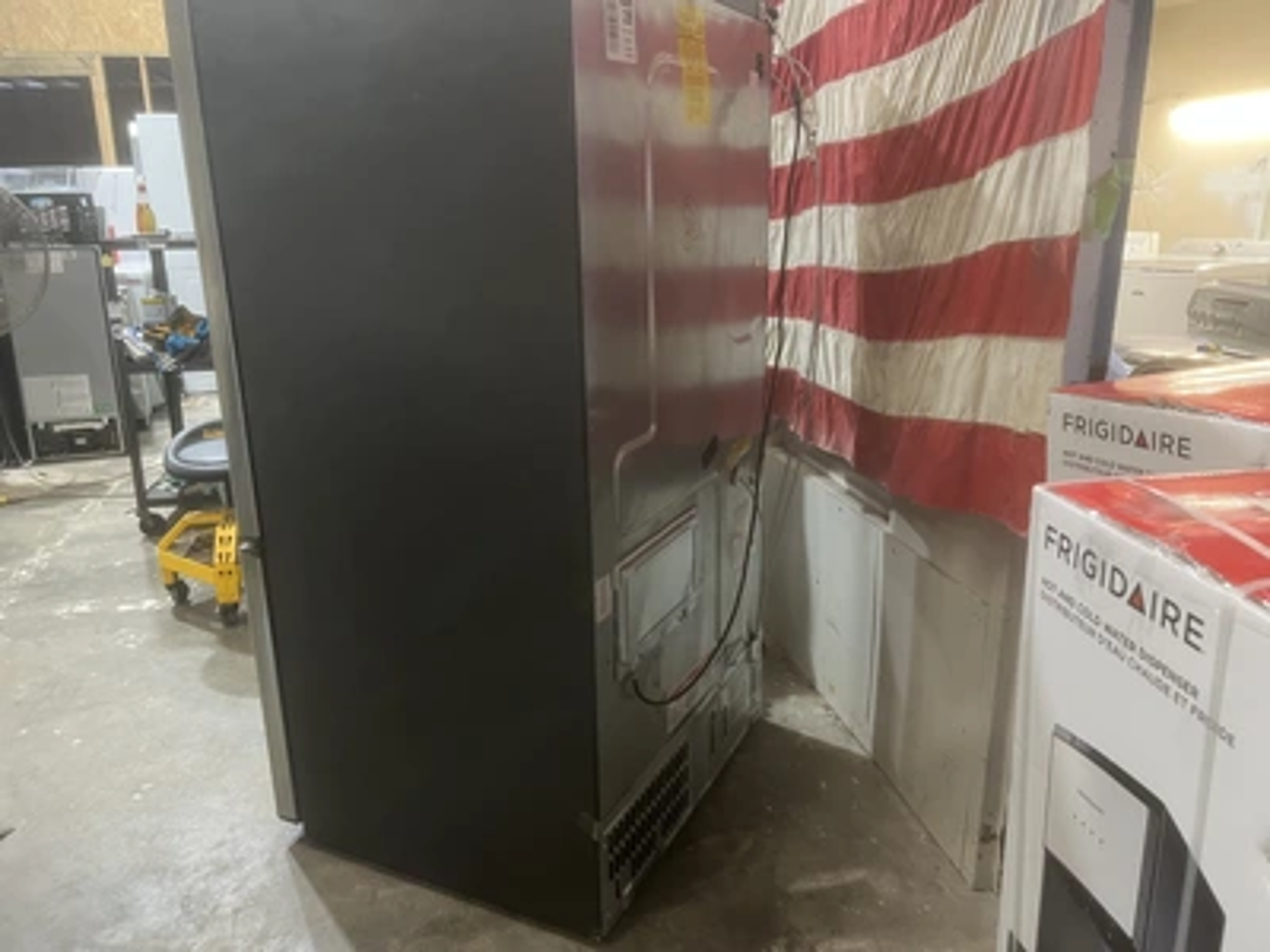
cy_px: 476
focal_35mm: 26
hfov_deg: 67.3
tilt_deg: -14.4
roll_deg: +0.3
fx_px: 954
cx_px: 635
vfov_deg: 53.1
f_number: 1.6
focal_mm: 5.1
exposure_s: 1/60
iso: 160
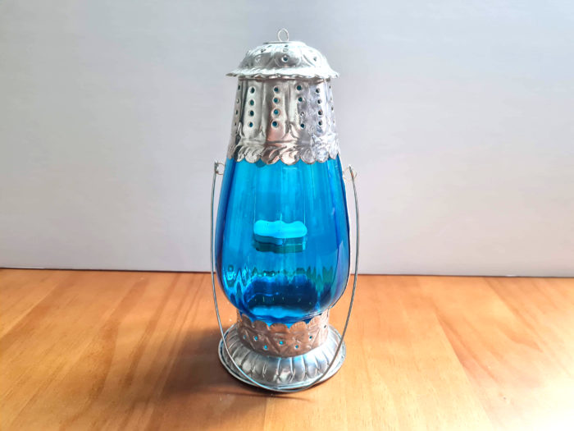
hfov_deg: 67.3
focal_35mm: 26
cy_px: 216
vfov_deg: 53.1
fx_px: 431
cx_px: 287
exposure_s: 1/120
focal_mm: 5.4
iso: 320
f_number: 1.8
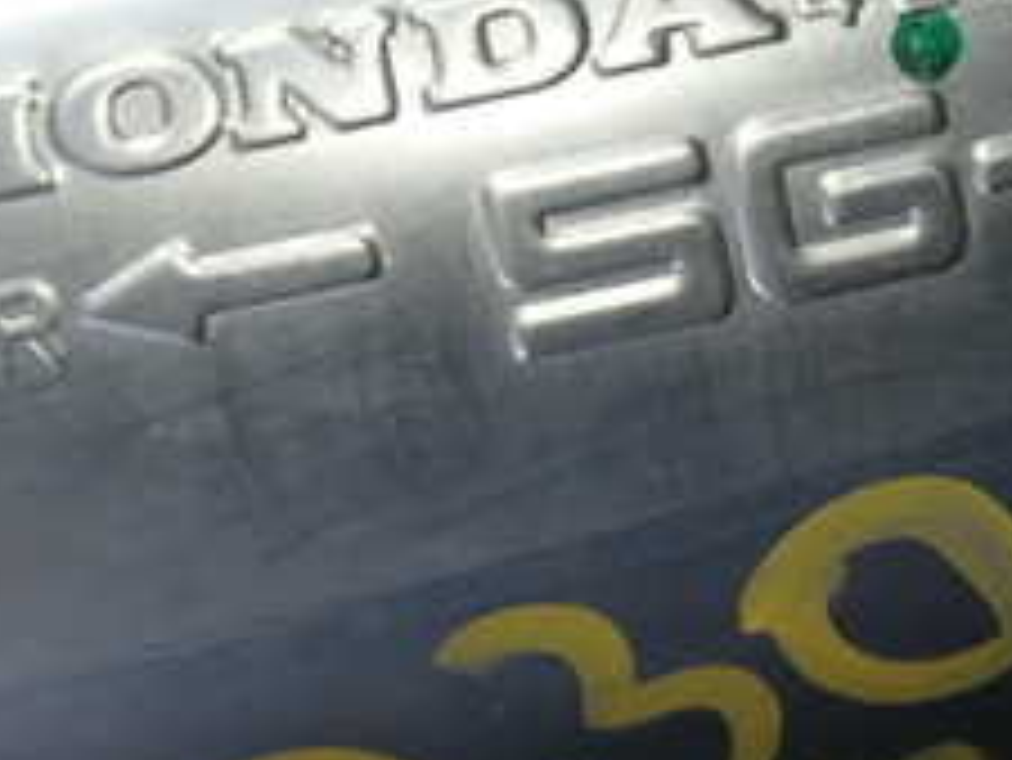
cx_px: 810
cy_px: 211
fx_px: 2340
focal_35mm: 80
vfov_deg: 18.4
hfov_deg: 24.0
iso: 100
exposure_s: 1/80
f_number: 2.3
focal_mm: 5.4
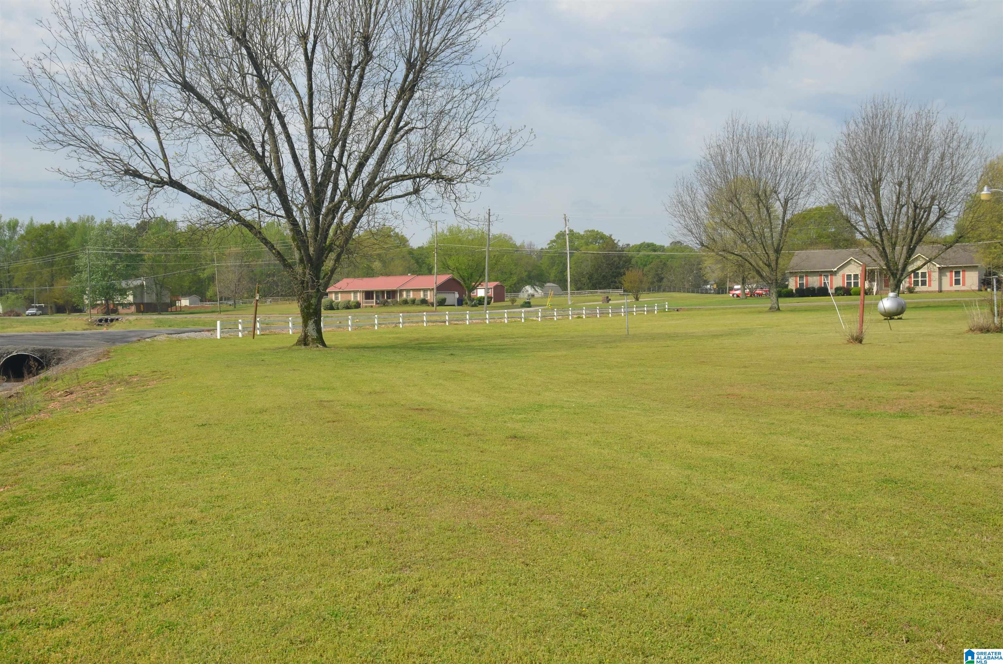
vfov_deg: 36.7
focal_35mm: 36
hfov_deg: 53.2
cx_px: 502
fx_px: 1001
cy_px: 332
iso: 100
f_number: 8
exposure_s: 1/250
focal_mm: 24
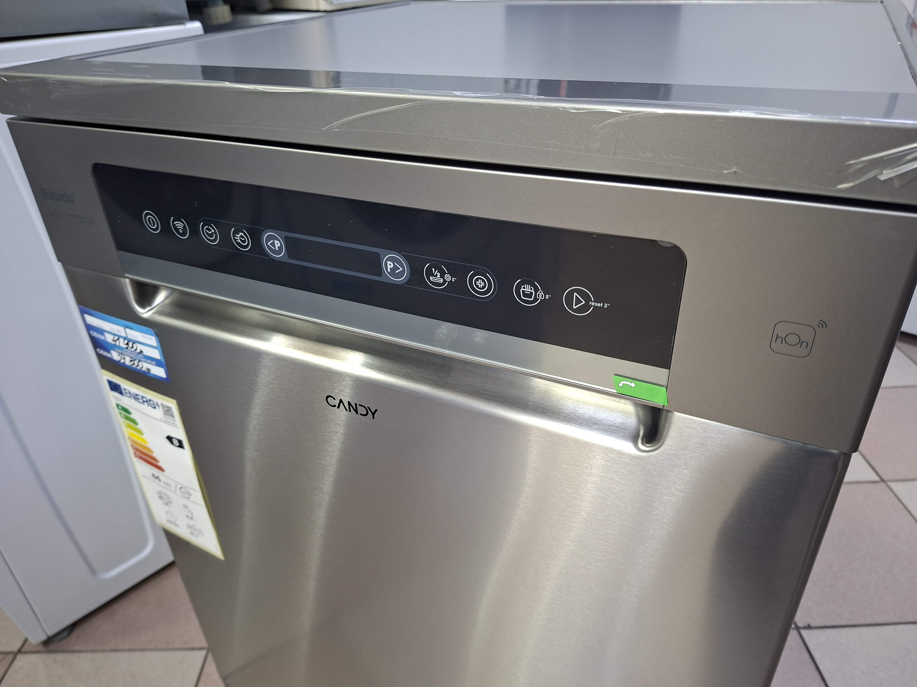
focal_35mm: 23
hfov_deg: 73.9
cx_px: 458
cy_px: 344
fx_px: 609
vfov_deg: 58.9
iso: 400
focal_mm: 5.54
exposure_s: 1/33
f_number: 1.8
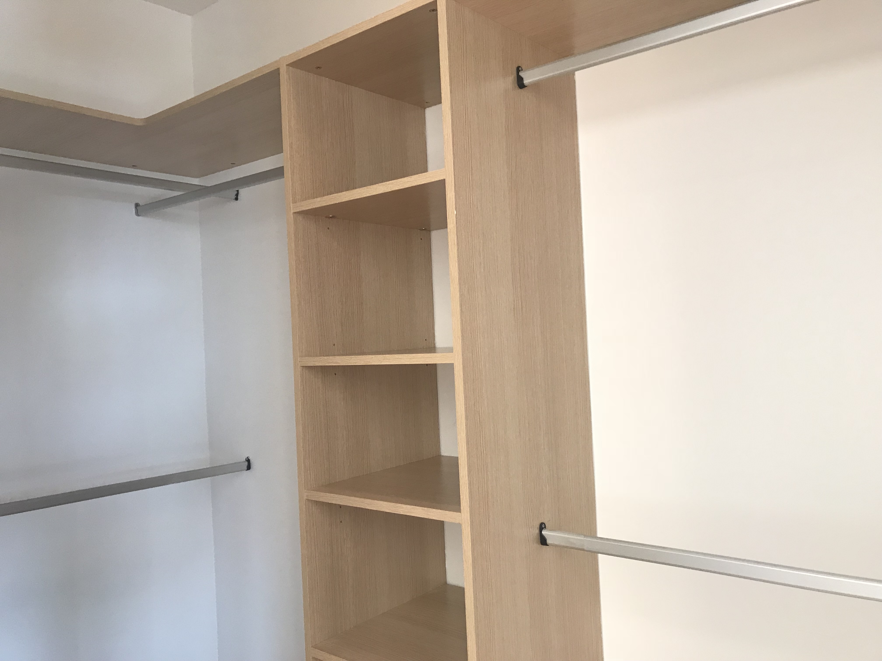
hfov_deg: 63.4
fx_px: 713
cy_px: 330
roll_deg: +2.2
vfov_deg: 49.7
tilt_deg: +0.8
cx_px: 441
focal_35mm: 28
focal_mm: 3.99
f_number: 1.8
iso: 25
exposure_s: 1/30
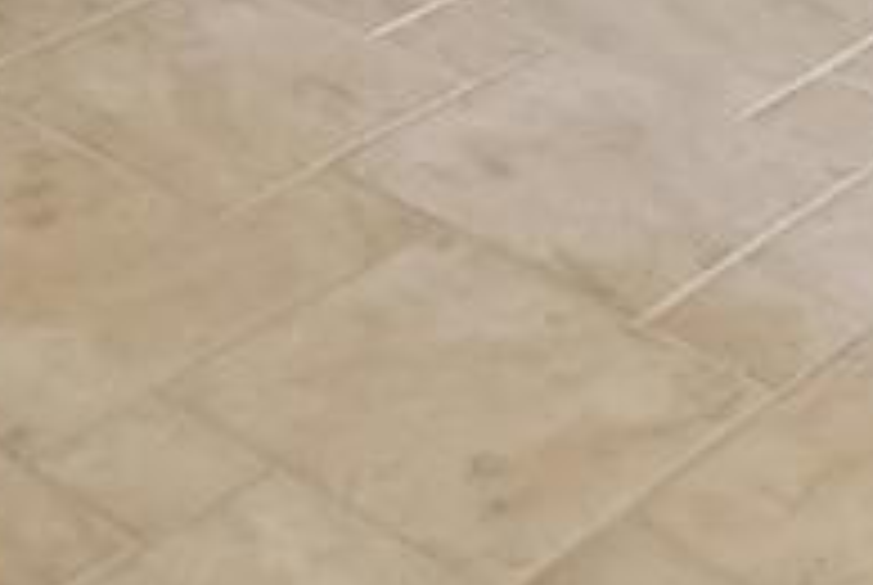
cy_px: -1224
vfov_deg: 9.3
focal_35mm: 113
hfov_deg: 17.8
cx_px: 140
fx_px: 2754
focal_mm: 14.7
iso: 1250
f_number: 4
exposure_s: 1/160
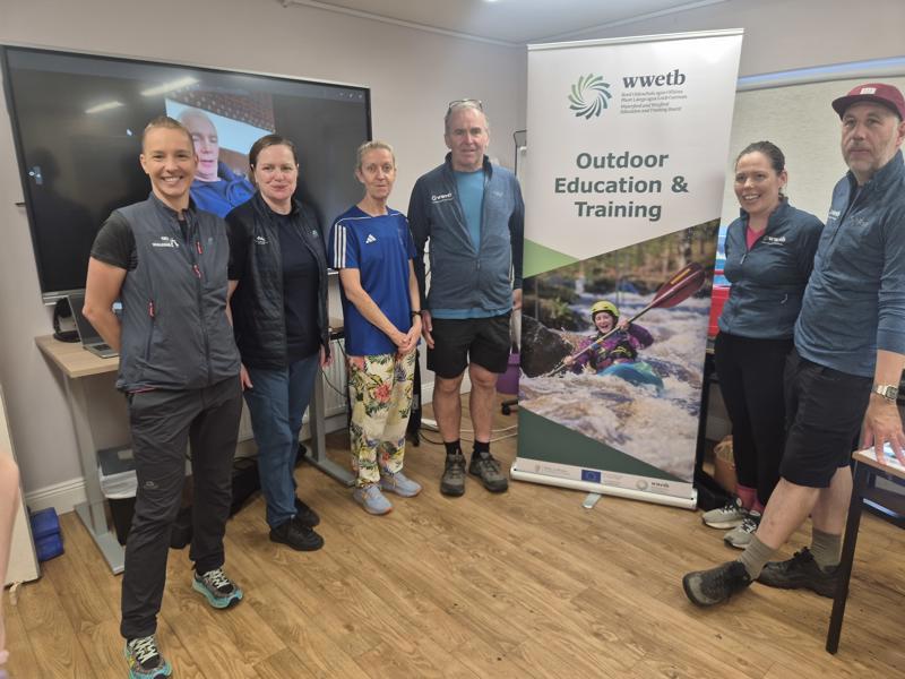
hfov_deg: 73.9
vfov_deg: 58.9
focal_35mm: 23
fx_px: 601
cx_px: 452
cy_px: 340
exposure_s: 1/100
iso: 100
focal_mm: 5.4
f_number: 1.8
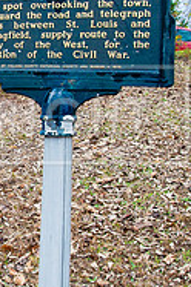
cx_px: -8
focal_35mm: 65
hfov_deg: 20.1
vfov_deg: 30.9
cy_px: 115
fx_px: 519
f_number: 7.1
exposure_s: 1/50
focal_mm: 18
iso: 200
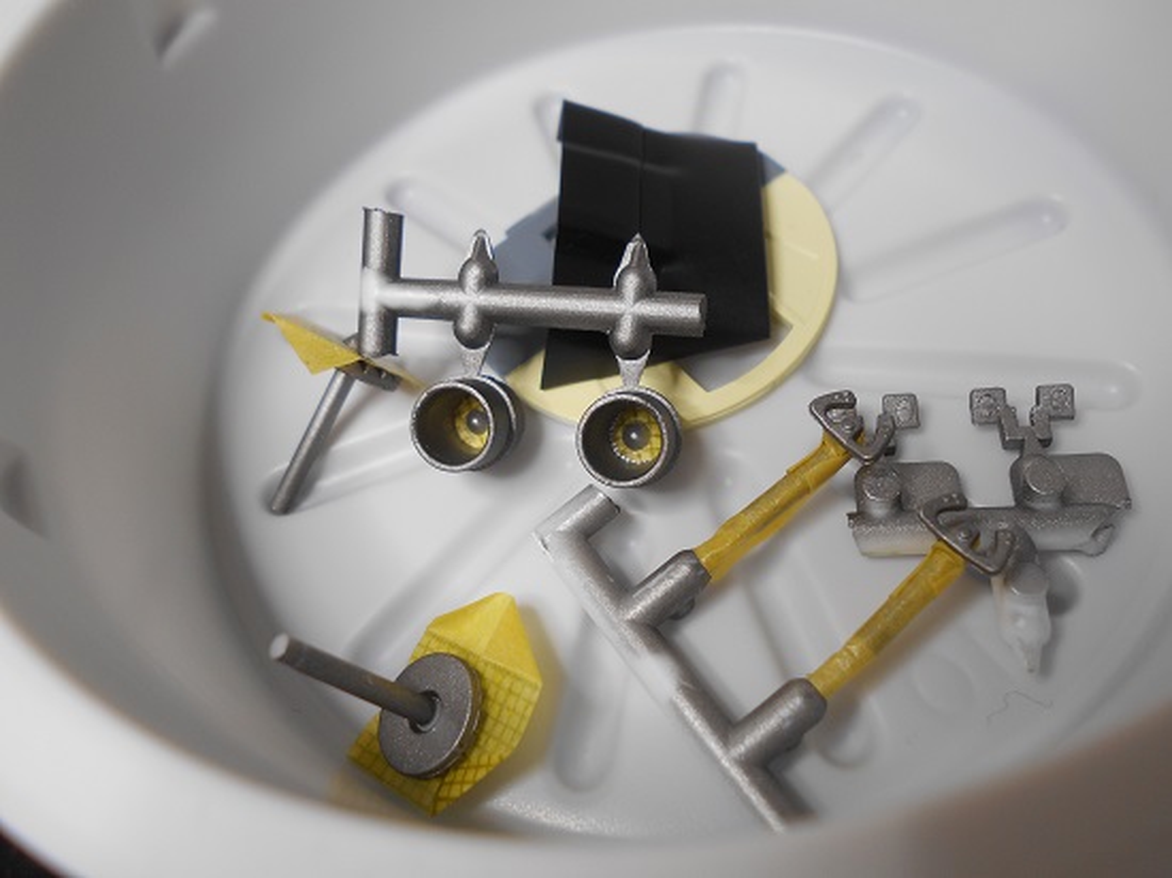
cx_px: 586
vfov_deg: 46.8
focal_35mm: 30
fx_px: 1015
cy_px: 439
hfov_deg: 60.0
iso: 80
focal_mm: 5.1
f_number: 3.4
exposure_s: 1/60
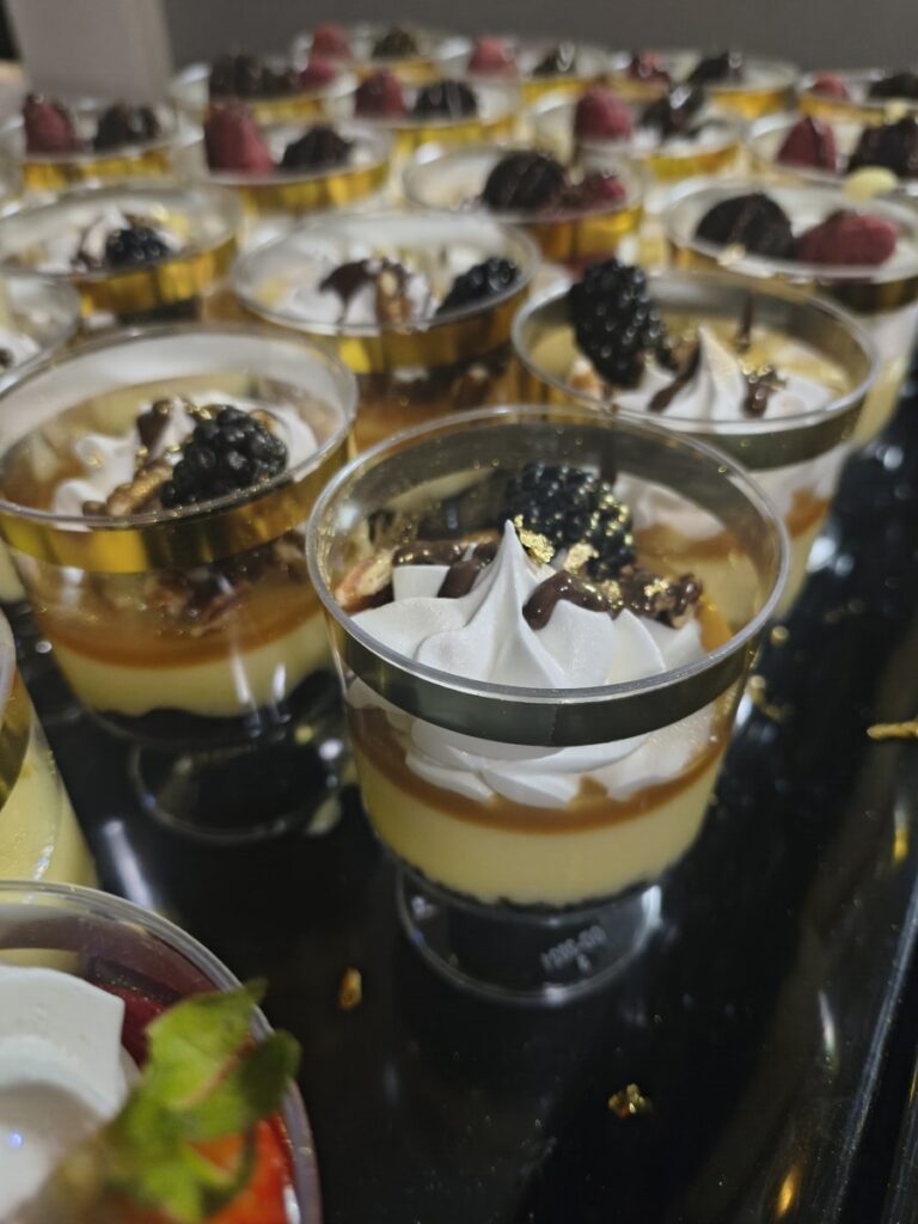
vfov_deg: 69.4
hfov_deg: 54.9
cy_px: 612
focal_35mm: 25
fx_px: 884
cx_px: 459
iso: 2779
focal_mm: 4.68
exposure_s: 1/24
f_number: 1.7
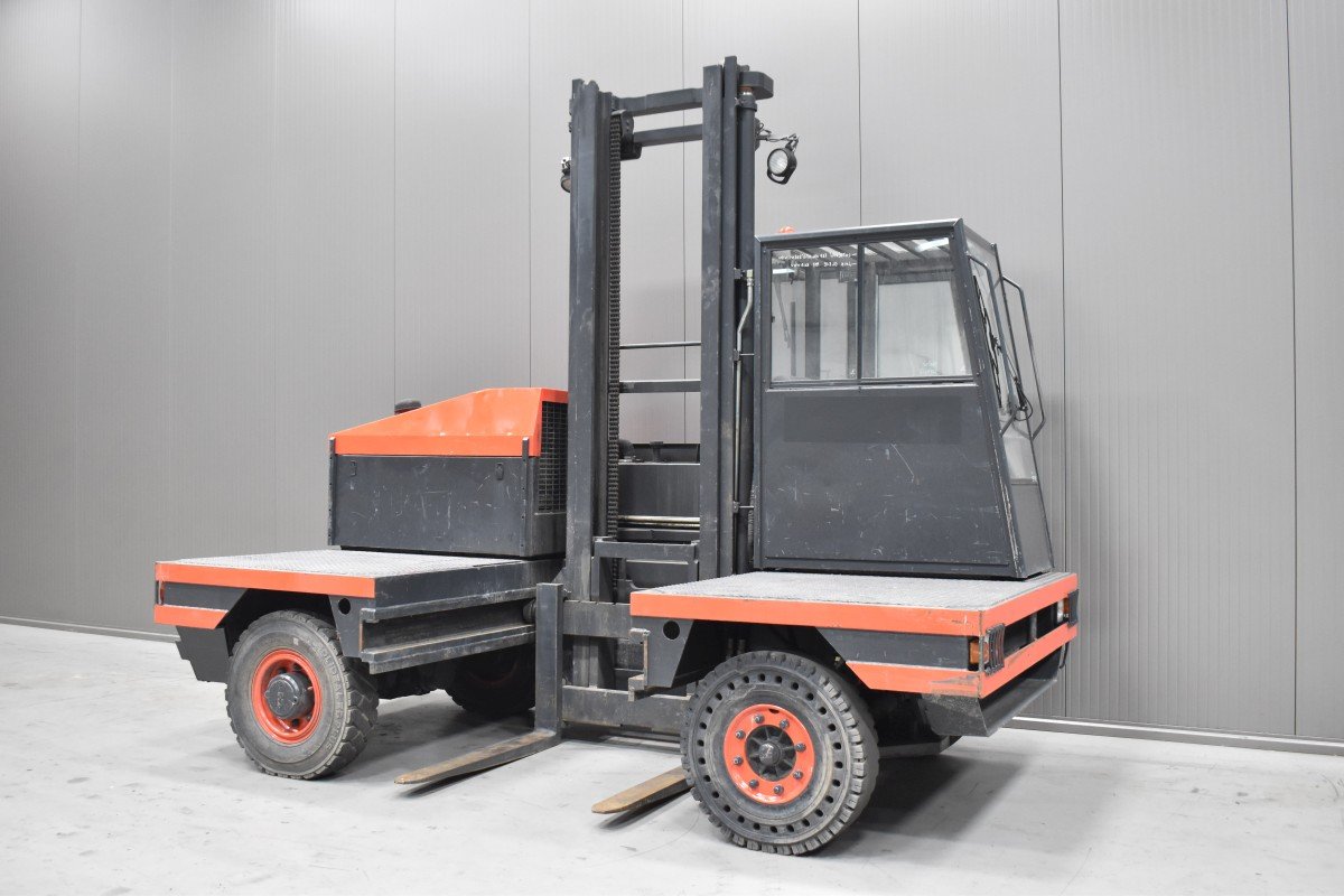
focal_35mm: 33
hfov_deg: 57.2
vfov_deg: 40.0
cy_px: 448
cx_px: 672
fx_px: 1232
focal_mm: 22
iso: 1600
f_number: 4.5
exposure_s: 1/30
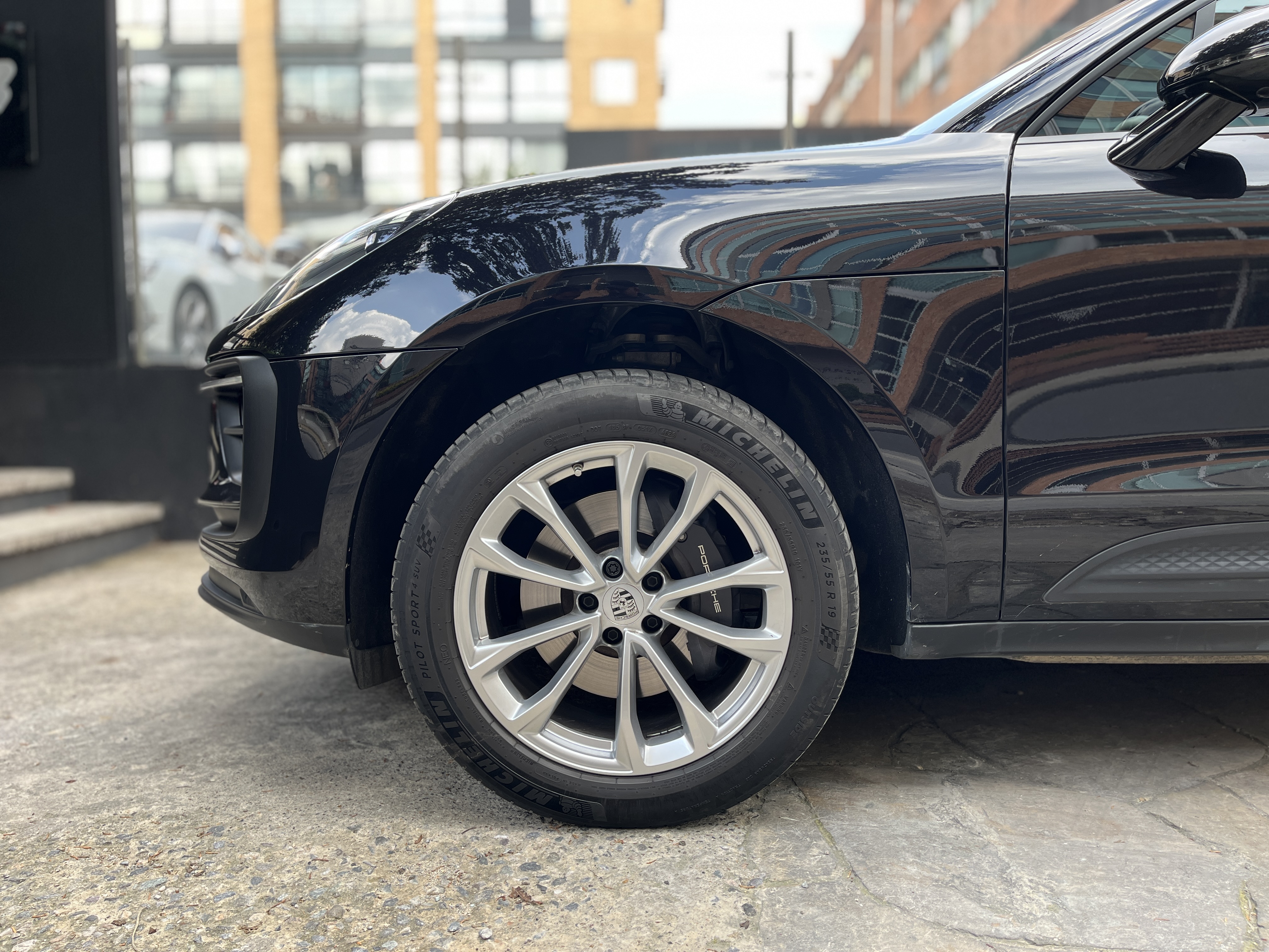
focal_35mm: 26
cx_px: 634
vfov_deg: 53.1
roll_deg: +0.0
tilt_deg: -4.7
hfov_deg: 67.3
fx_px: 953
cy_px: 476
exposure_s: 1/125
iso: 32
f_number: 1.6
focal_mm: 5.1
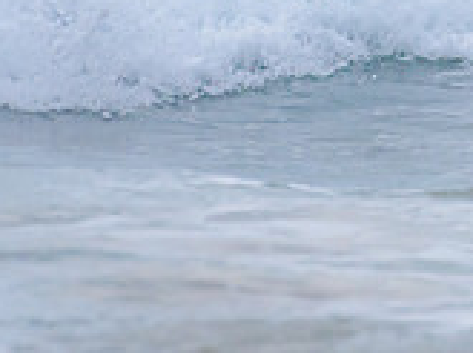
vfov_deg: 0.7
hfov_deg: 1.0
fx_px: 28332
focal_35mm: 2078
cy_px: -135
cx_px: 795
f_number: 5.6
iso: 720
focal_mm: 500
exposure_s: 1/1600
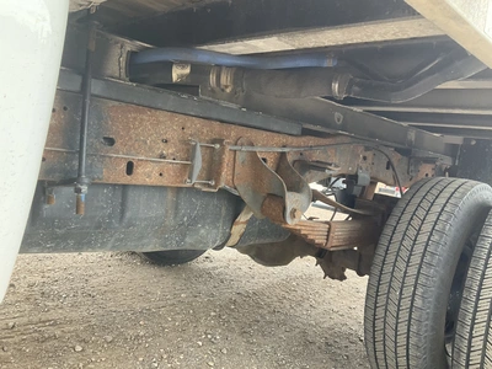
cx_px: 246
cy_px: 184
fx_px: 412
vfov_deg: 48.2
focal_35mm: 29
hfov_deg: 61.7
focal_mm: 3
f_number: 1.8
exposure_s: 1/122
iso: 50
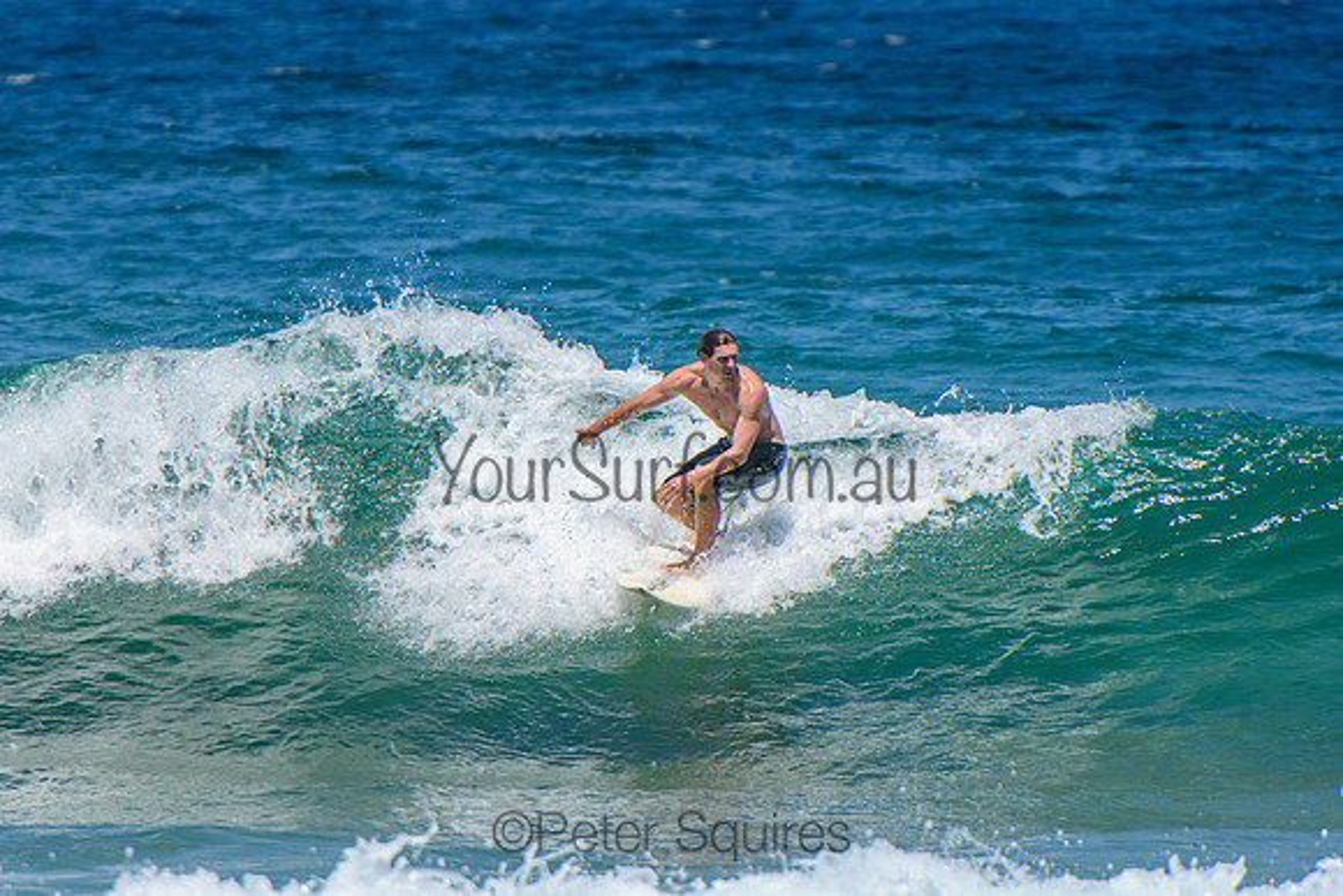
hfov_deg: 3.4
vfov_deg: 2.3
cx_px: 672
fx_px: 22388
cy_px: 448
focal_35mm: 600
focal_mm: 400
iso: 280
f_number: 5.6
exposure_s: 1/2000
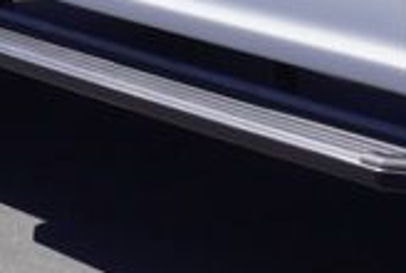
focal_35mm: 215
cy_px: -42
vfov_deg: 6.4
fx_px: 2430
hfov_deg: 9.3
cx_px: 629
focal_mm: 23
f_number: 8
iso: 100
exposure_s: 1/250
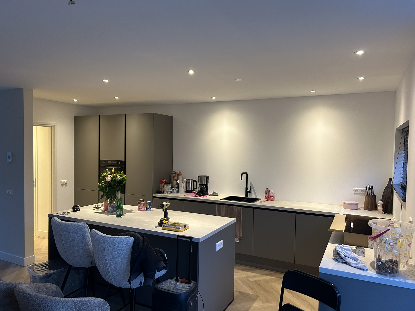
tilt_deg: -1.8
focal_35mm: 26
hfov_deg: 67.3
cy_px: 156
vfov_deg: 53.1
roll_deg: -0.6
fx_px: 312
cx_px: 208
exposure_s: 1/50
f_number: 1.5
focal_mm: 5.7
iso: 125
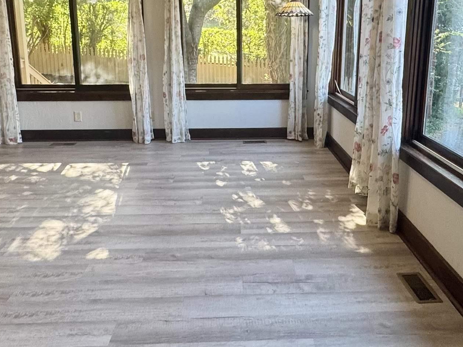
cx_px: 258
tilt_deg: -11.4
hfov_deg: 53.8
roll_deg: +0.5
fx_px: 455
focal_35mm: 34
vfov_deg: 41.3
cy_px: 119
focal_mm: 2.22
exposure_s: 1/120
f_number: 2.2
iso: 160
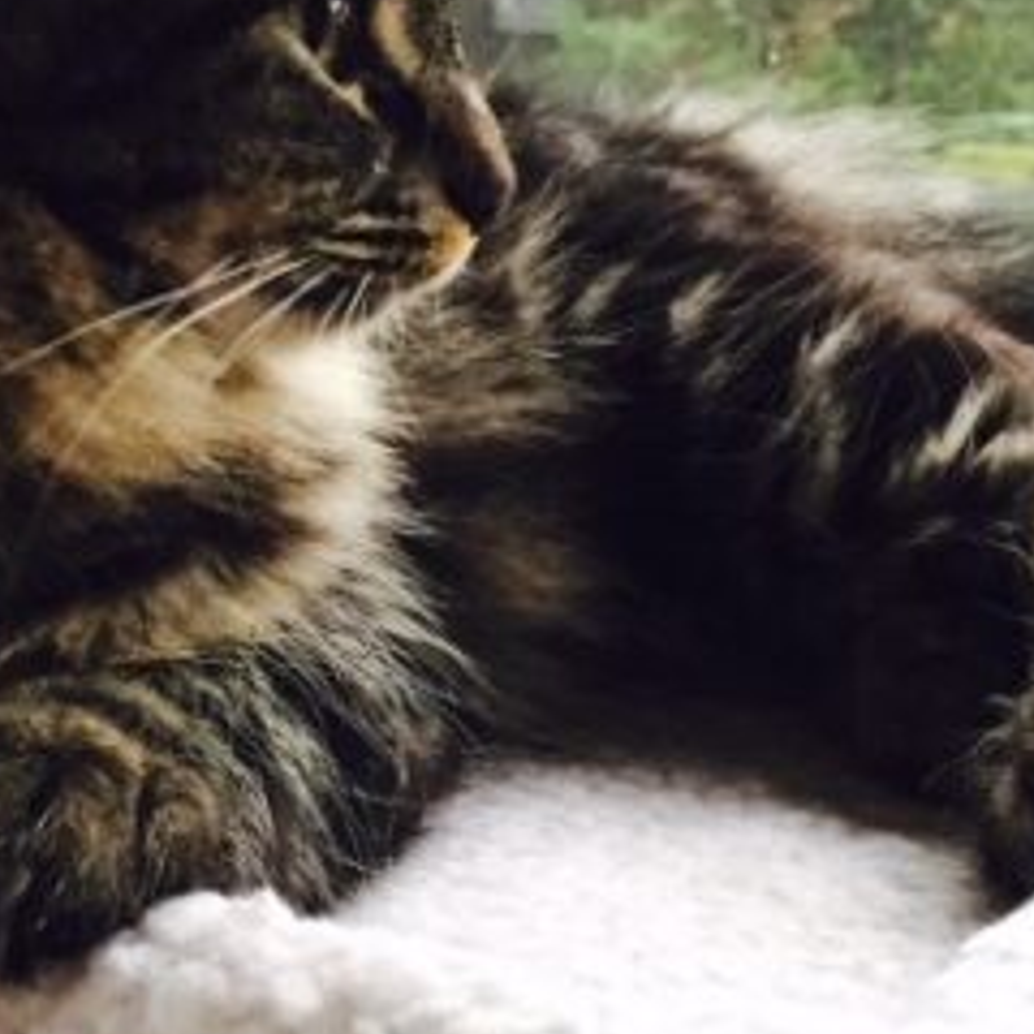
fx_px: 2771
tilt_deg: -12.4
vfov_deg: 21.1
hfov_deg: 20.8
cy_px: 345
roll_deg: -0.9
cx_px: 151
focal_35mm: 82
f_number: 2.2
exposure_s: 1/30
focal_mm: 4.15
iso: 250
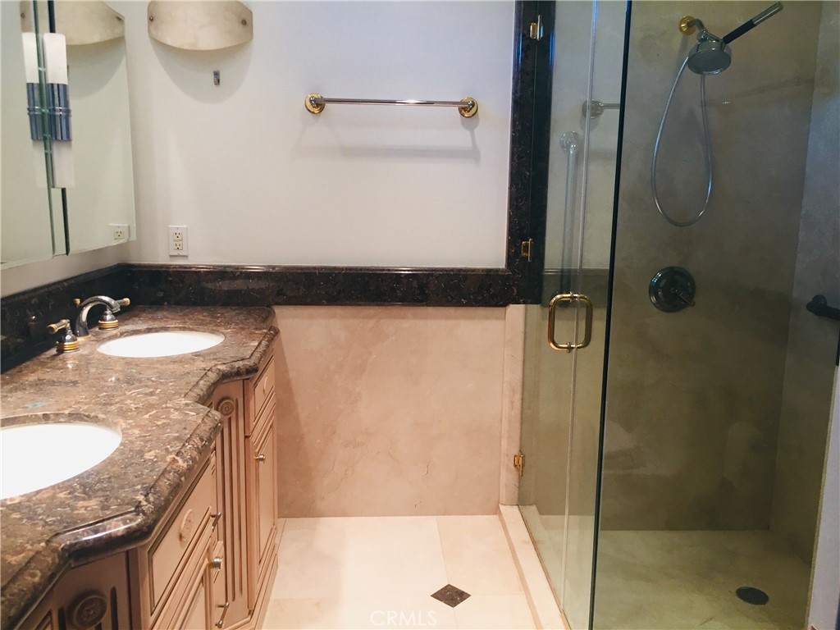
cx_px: 420
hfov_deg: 61.7
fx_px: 704
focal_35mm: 29
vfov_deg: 48.2
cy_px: 315
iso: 40
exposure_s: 1/30
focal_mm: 4.15
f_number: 2.2
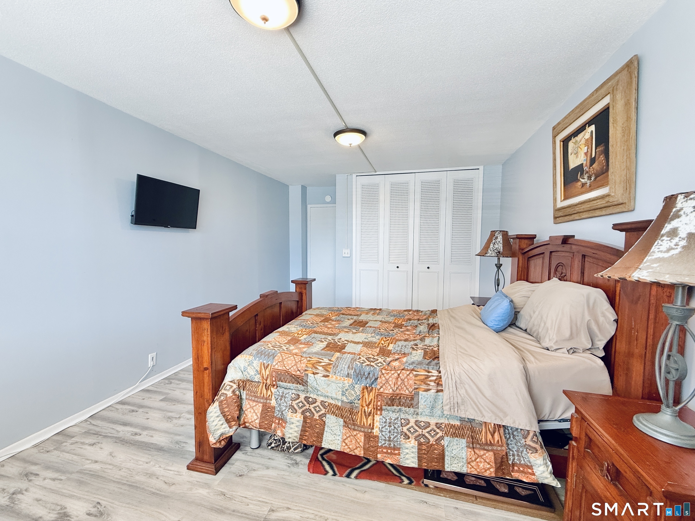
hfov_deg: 102.1
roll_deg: +1.3
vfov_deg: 85.7
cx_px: 348
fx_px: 281
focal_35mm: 14
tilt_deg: -3.0
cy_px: 260
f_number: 2.2
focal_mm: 2.22
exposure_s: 1/120
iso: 125
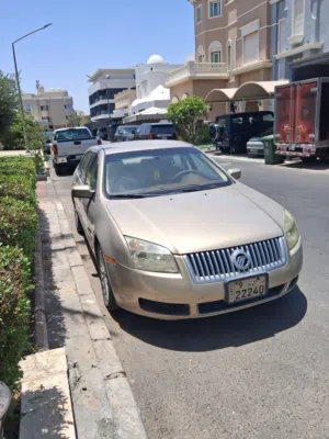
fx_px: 342
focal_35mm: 27
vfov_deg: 65.3
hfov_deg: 51.4
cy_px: 220
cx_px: 164
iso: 20
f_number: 1.8
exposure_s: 1/688
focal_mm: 4
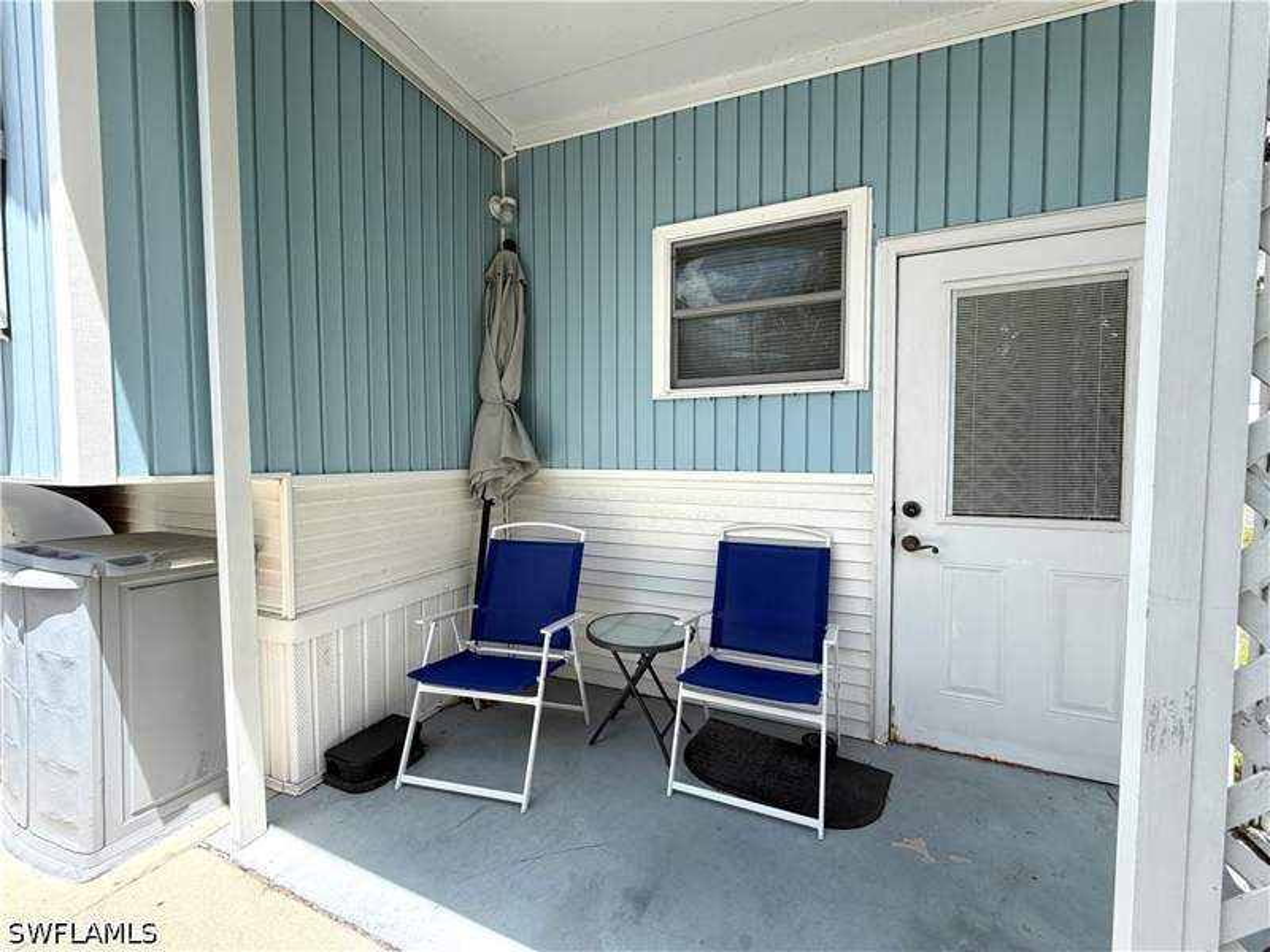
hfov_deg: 102.1
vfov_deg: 85.7
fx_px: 514
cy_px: 476
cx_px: 635
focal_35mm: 14
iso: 40
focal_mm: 2.22
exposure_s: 1/651
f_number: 2.2
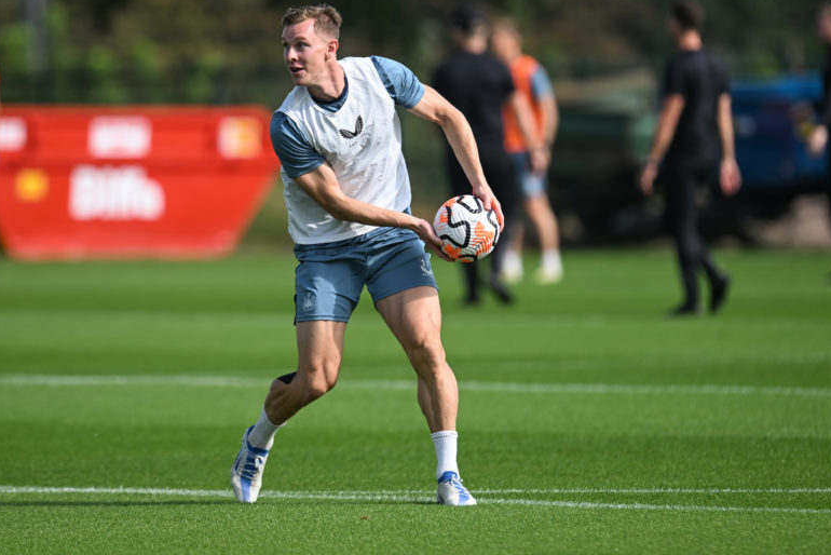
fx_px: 12284
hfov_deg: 3.9
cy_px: 215
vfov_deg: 2.6
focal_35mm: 532
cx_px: 352
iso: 160
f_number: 3.5
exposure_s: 1/2000
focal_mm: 400
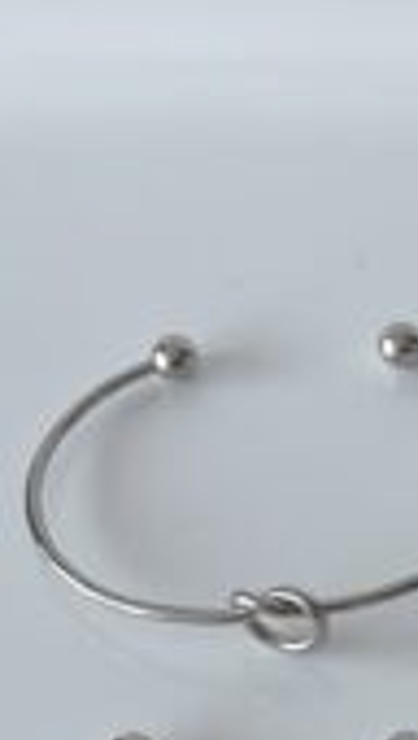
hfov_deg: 17.4
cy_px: 757
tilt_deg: -52.2
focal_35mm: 64
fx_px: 1257
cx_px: 583
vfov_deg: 30.3
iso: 64
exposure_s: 1/121
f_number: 1.6
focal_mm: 5.1
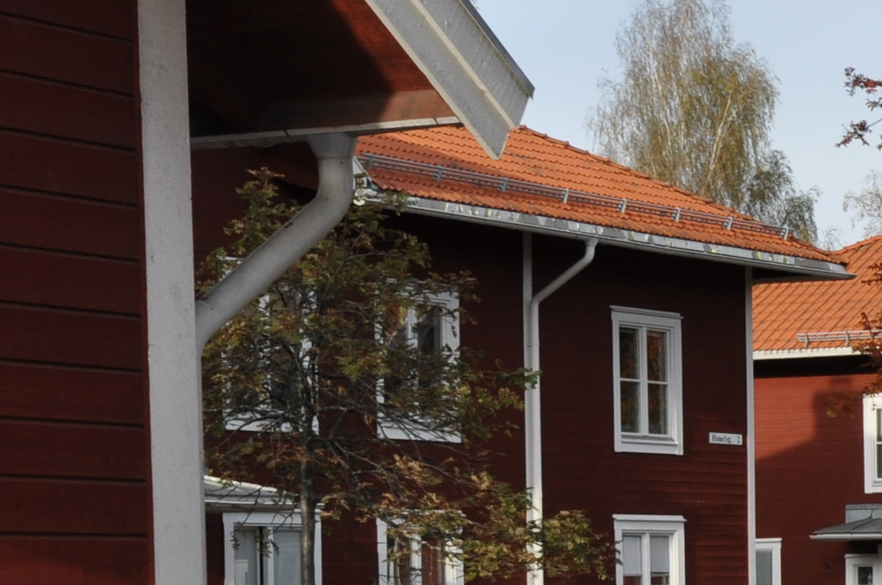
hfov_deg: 13.9
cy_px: 625
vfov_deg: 9.7
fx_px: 3425
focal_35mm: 140
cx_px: 1279
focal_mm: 24
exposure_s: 1/200
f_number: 8
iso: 200
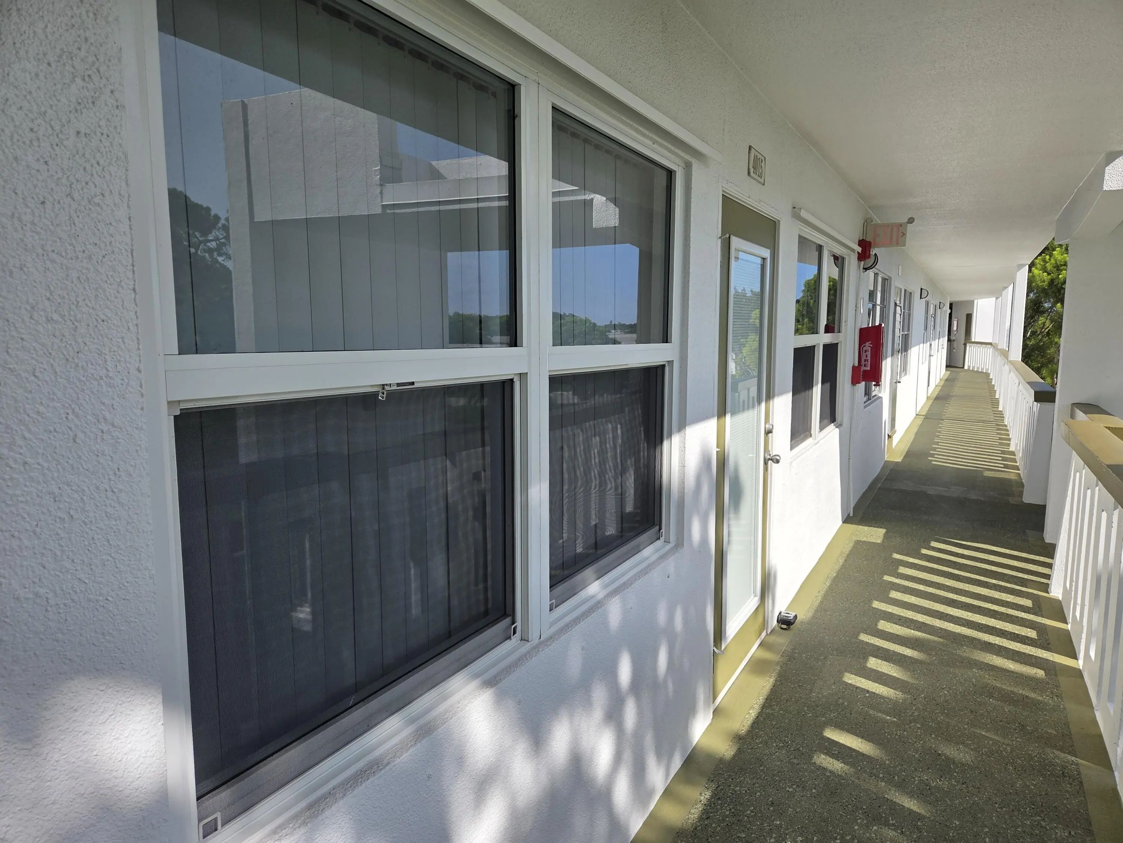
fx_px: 746
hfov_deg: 73.9
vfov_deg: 58.9
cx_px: 562
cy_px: 422
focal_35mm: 23
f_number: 1.8
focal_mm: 5.4
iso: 80
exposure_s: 1/4460
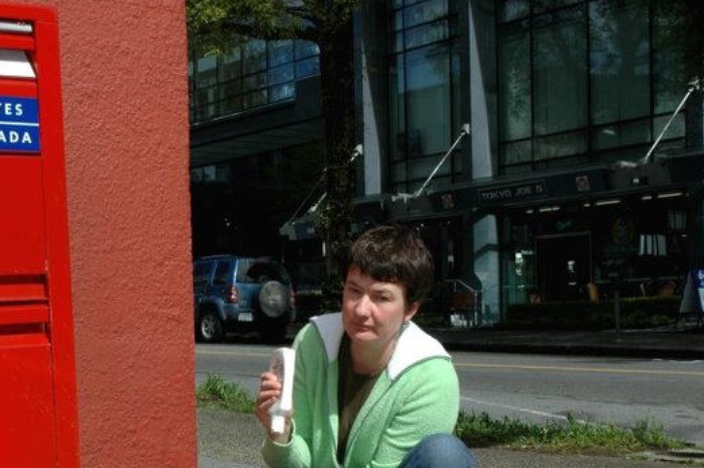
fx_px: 1346
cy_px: 382
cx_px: 198
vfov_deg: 19.5
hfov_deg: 29.0
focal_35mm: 69
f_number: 13
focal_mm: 25
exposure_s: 1/200
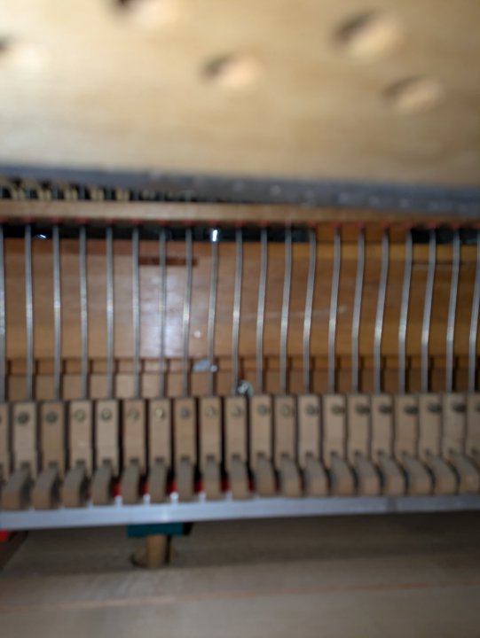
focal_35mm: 25
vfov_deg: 69.4
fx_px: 462
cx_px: 240
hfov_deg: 54.9
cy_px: 319
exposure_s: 1/100
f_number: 1.89
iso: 75
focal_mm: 5.43
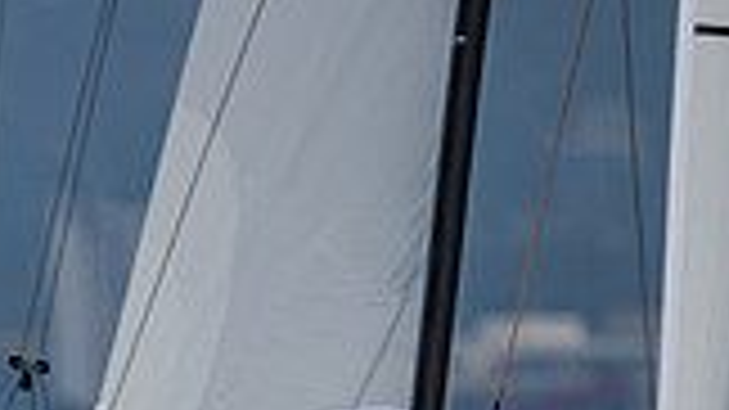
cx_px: -722
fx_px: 33875
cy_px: 868
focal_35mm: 1753
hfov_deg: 1.2
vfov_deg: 0.7
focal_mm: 370
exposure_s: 1/2500
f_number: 6.3
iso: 400
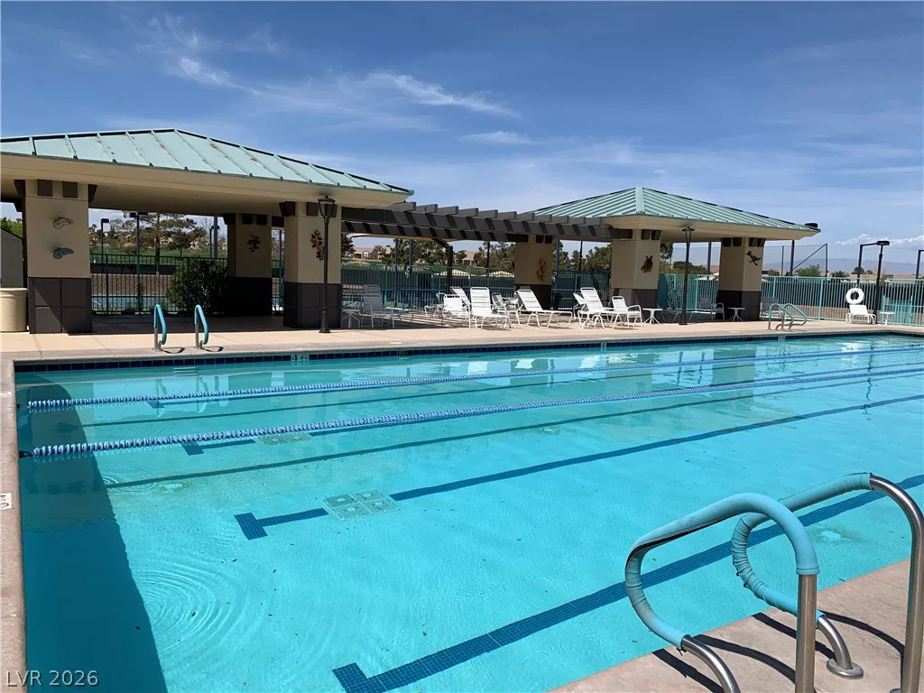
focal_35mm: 26
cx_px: 462
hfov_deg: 67.3
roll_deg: -1.9
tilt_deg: -5.4
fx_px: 694
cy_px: 346
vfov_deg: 53.1
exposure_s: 1/4098
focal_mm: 4.25
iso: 25
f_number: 1.8
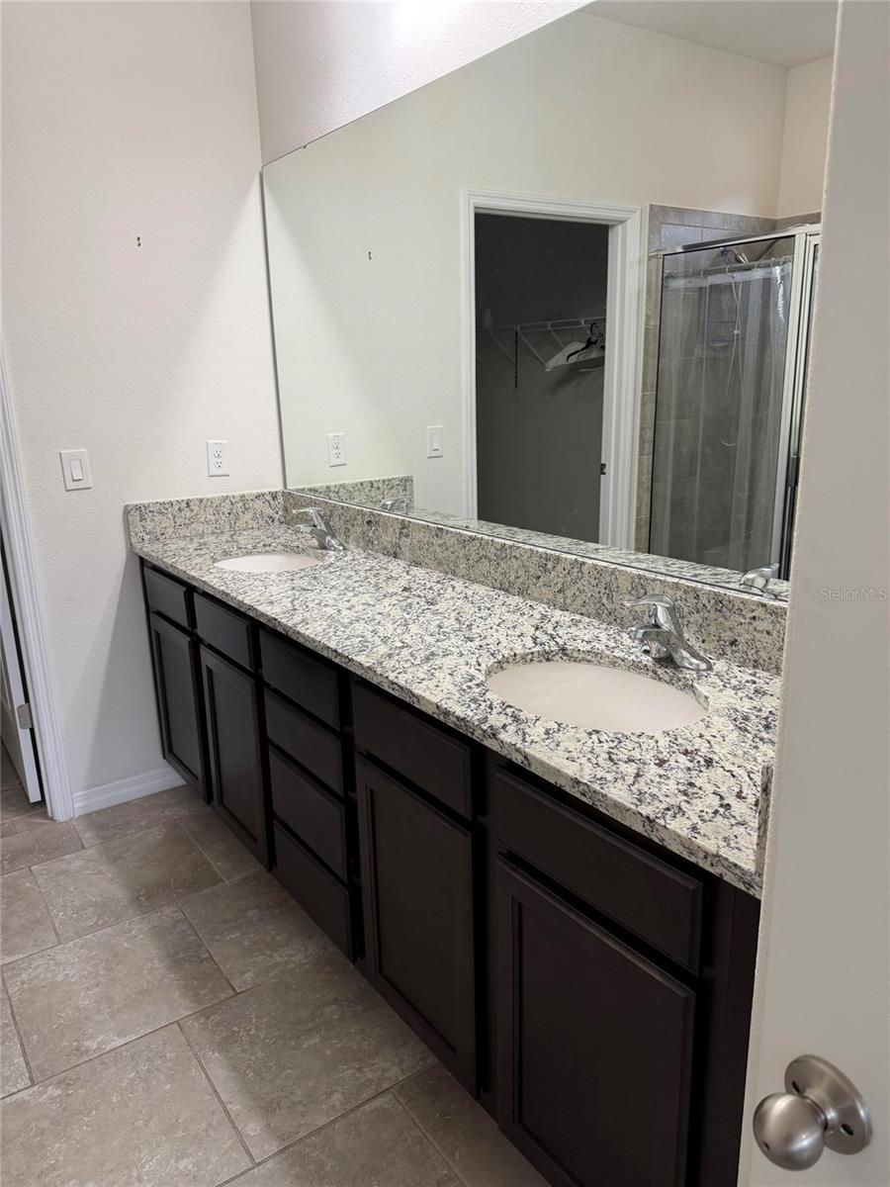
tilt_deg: -15.5
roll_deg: +1.3
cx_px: 445
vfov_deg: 71.6
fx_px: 823
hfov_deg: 56.8
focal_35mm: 24
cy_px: 594
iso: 200
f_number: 1.78
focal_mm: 6.76
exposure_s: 1/60
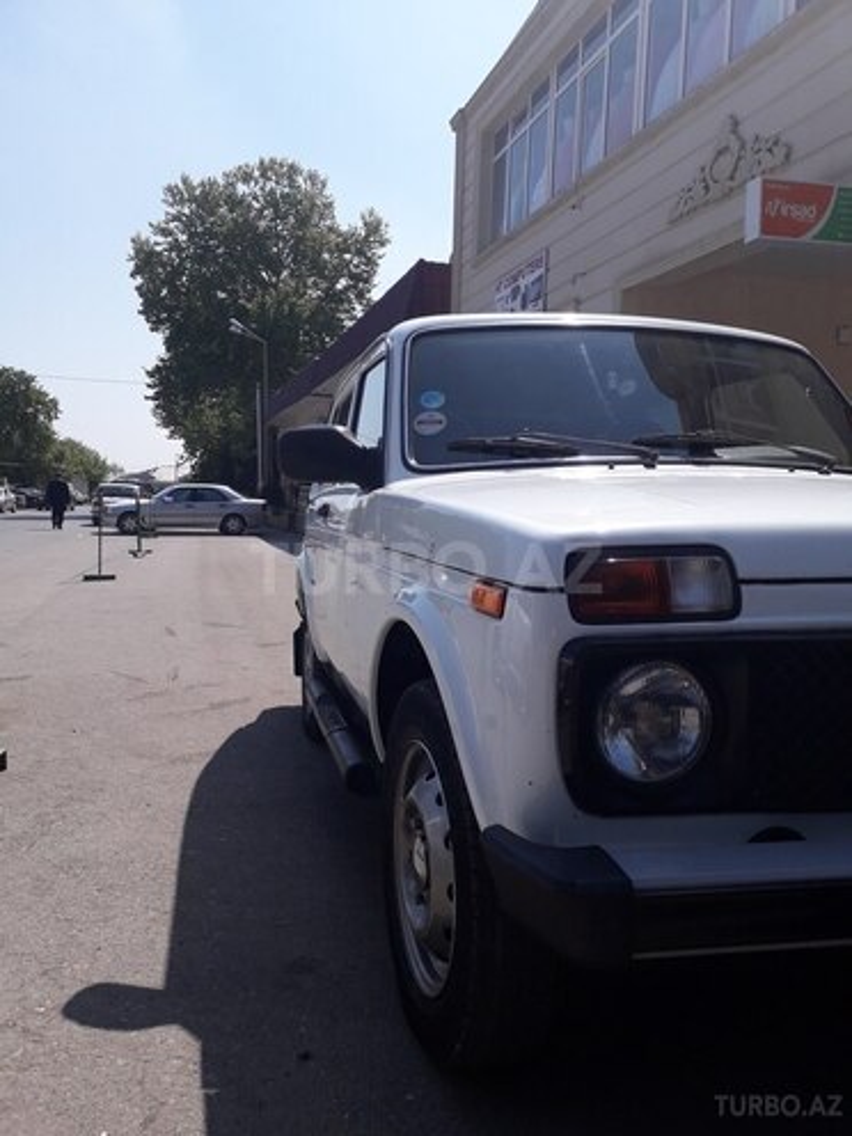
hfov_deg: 51.4
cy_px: 568
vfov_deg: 65.3
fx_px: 886
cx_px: 426
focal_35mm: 27
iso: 40
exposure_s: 1/2294
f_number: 1.9
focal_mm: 3.6
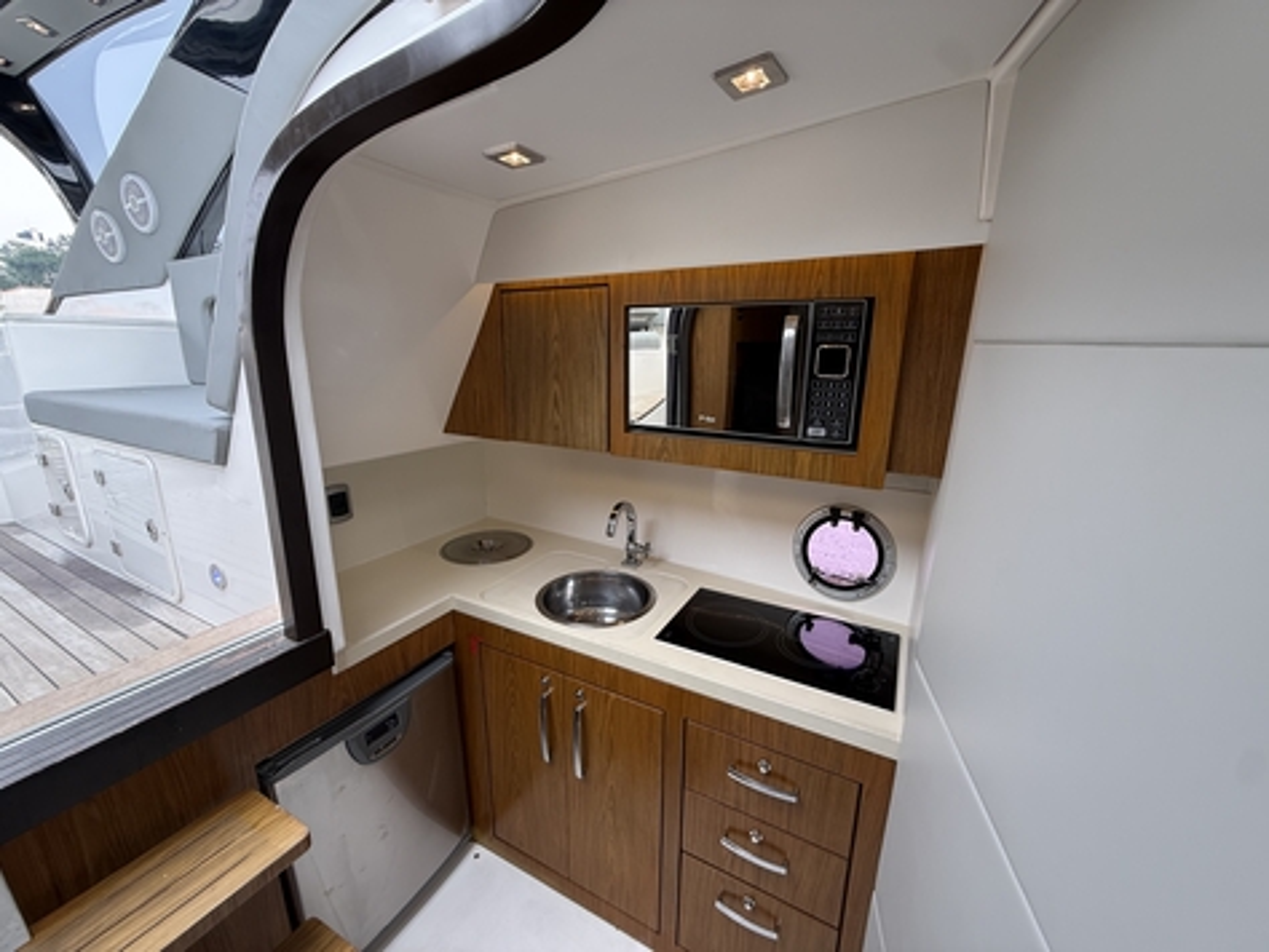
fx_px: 513
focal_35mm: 14
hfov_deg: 102.0
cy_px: 476
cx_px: 634
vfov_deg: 85.7
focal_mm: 2.22
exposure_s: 1/99
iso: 64
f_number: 2.2
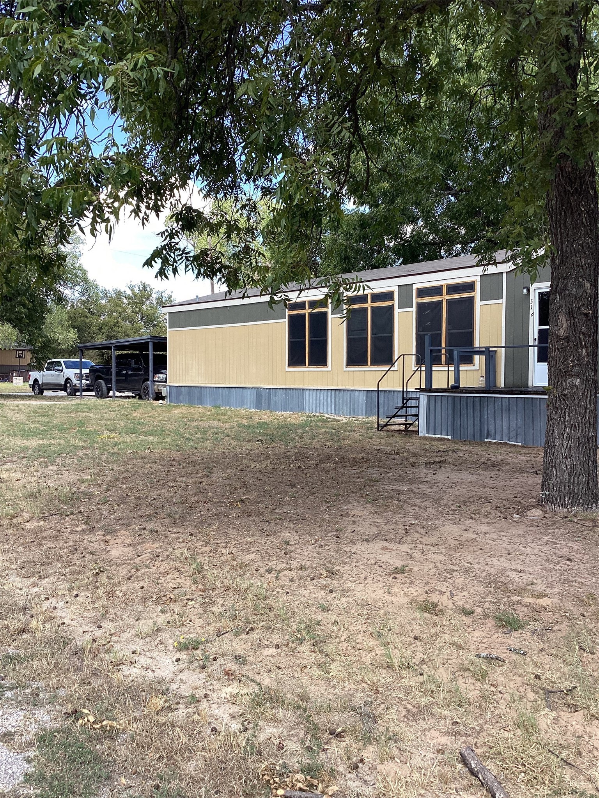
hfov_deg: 45.4
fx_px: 715
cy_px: 399
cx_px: 300
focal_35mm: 31
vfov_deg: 58.4
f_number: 2.4
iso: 25
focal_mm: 3.3
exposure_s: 1/386
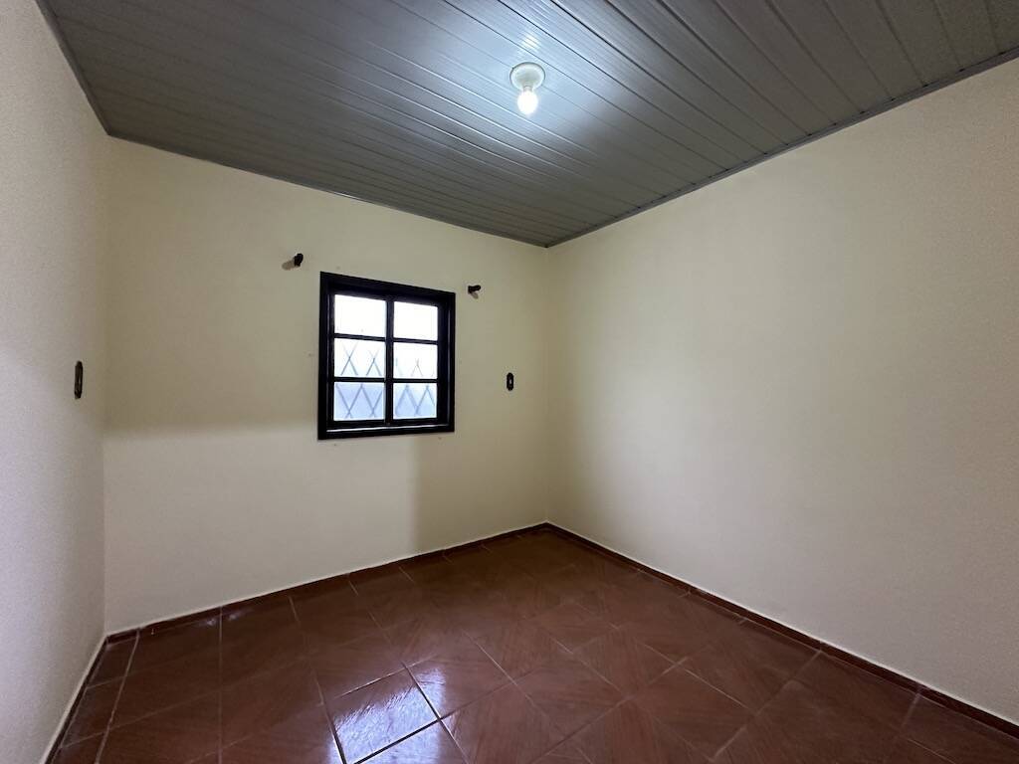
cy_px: 382
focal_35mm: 14
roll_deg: -0.1
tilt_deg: -0.1
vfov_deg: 85.7
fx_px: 412
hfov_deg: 102.1
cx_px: 510
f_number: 2.2
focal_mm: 2.22
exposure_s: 1/60
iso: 500
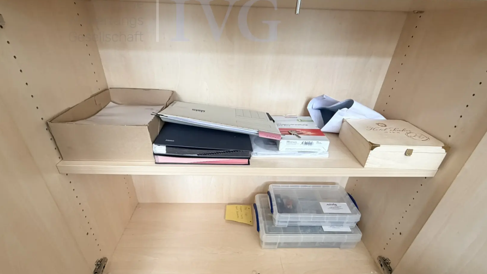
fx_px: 232
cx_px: 238
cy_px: 170
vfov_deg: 60.3
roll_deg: -1.4
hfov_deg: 92.6
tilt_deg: -32.4
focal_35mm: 18
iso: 320
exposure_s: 1/72
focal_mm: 2.22
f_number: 2.2
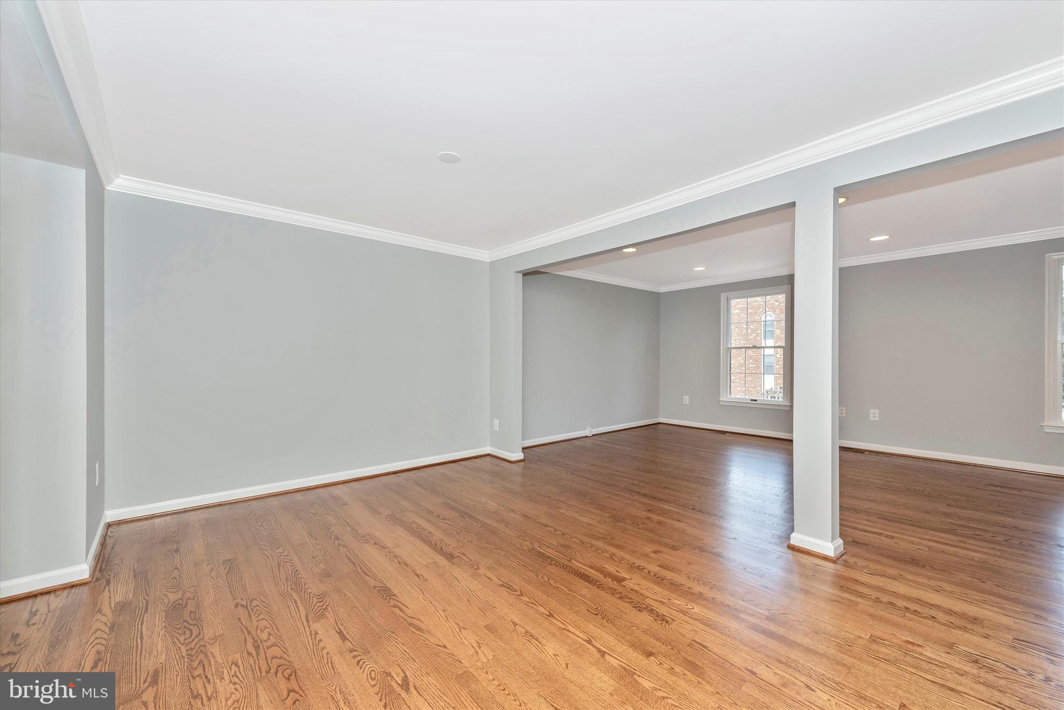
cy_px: 355
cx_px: 532
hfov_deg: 104.2
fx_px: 414
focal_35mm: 14
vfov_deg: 81.3
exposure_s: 1/60
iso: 320
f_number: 9
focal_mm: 14
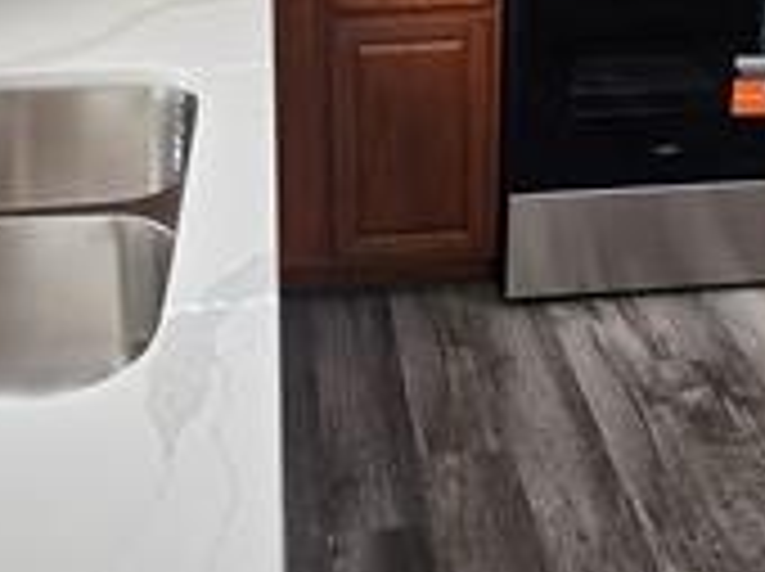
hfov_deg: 39.0
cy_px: -79
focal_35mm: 49
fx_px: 1081
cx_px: 396
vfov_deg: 26.9
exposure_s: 1/60
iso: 50
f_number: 2.2
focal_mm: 1.74
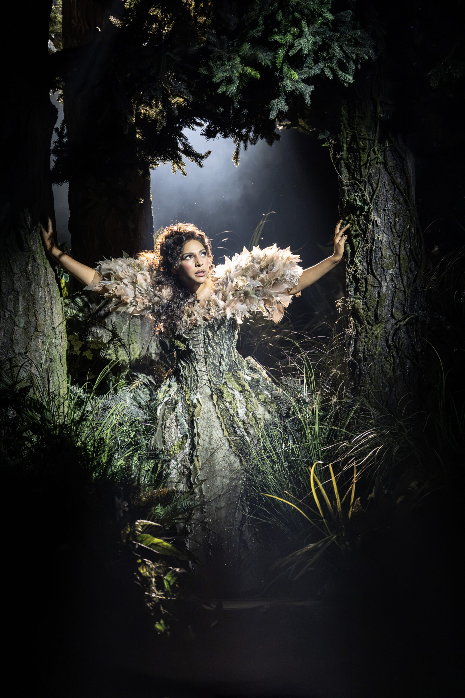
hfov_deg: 12.9
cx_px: 232
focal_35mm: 106
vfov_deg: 19.3
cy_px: 349
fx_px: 2053
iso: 4000
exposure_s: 1/250
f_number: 2.8
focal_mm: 106
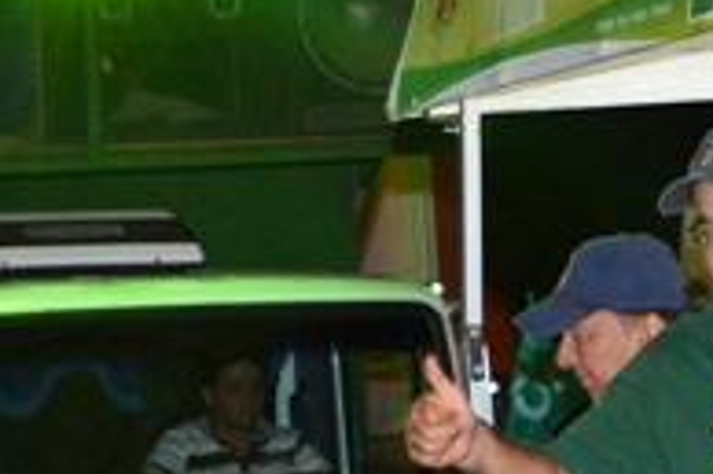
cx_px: 1141
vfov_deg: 5.9
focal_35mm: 231
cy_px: 152
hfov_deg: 8.7
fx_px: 4571
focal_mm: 36
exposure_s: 1/60
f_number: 5
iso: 500
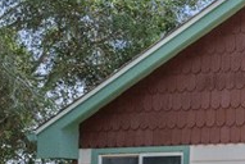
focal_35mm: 182
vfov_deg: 7.5
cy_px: 229
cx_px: 427
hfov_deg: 10.6
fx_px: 1241
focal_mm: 23
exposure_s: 1/1600
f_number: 7.1
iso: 640
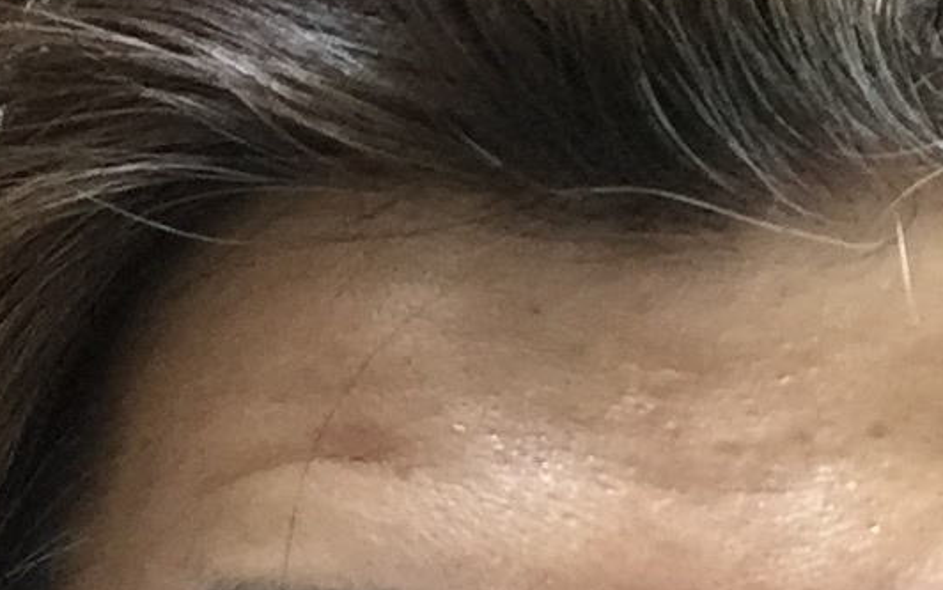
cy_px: 866
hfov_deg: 25.7
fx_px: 2031
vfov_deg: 15.4
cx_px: 746
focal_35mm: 79
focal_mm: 2.65
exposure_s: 1/24
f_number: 2.2
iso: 320
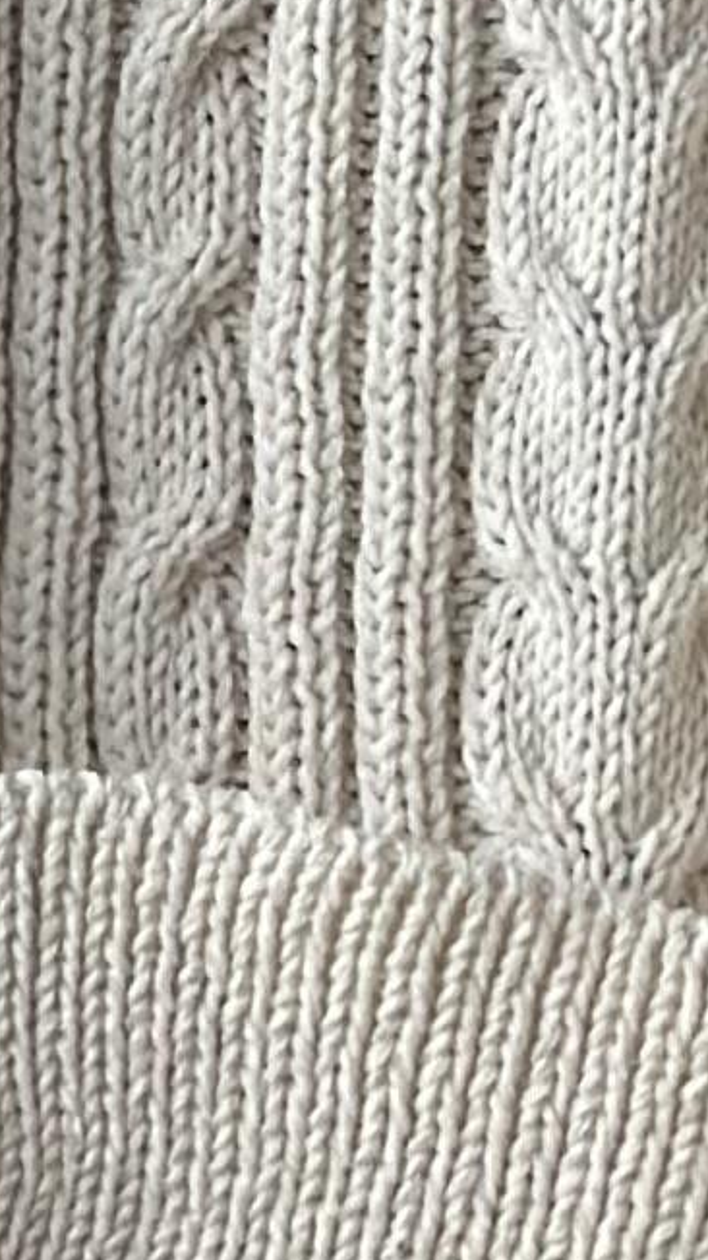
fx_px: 10818
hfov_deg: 3.7
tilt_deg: +1.9
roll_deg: +0.3
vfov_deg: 6.6
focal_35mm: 324
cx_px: -754
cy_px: -463
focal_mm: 6.86
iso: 200
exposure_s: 1/60
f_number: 1.78
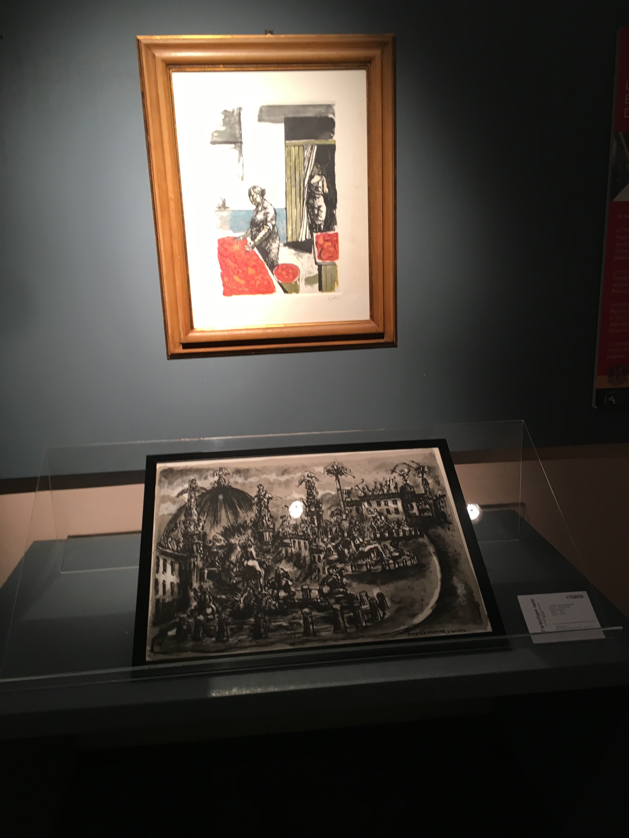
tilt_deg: -17.4
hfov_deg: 48.2
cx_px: 314
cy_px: 419
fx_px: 703
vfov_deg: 61.7
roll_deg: +1.2
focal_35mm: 29
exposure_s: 1/33
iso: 100
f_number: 2.2
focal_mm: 4.15
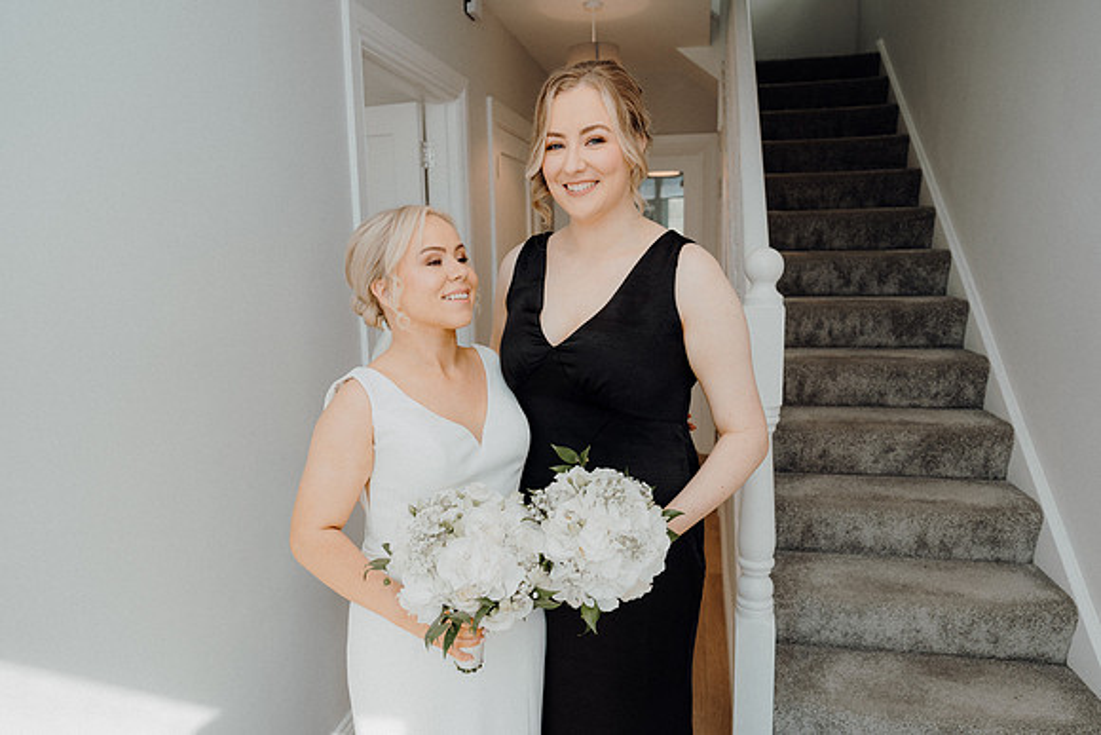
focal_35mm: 24
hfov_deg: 73.7
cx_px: 550
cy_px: 368
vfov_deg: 53.1
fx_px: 734
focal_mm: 24
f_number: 3.5
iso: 125
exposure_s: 1/160
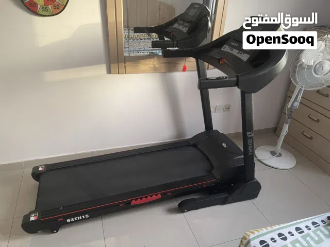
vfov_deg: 54.9
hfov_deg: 69.4
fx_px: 238
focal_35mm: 25
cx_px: 165
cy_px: 124
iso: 400
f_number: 1.6
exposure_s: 1/60
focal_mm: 5.1
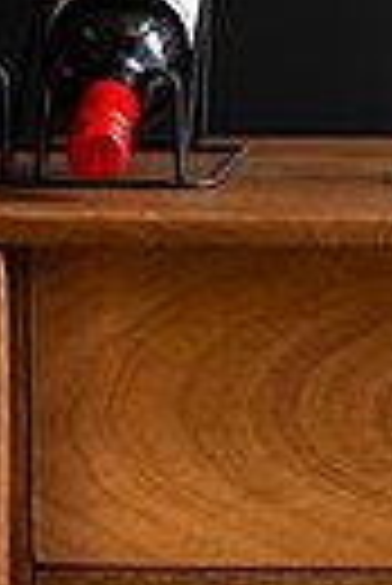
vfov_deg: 4.8
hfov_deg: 3.2
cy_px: -434
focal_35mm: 423
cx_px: 861
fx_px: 6890
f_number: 4.5
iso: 160
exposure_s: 1/125
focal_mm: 92
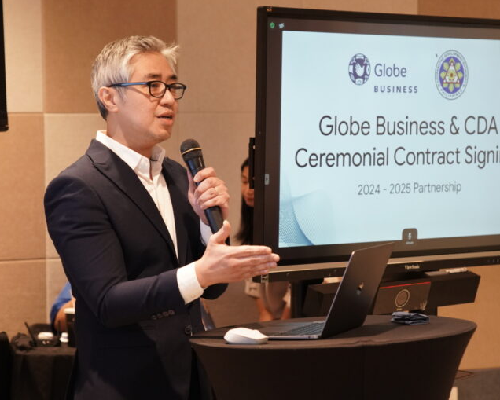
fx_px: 1761
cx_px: 229
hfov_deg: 16.2
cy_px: 199
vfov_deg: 13.0
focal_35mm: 119
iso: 2000
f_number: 3.5
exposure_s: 1/125
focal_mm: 70
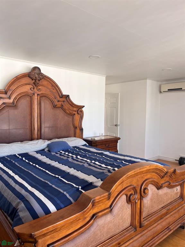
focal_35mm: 26
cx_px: 92
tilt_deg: -3.0
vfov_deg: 67.3
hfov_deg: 53.1
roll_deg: -0.3
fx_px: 185
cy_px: 124
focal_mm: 5.1
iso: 64
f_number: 1.6
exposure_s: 1/122
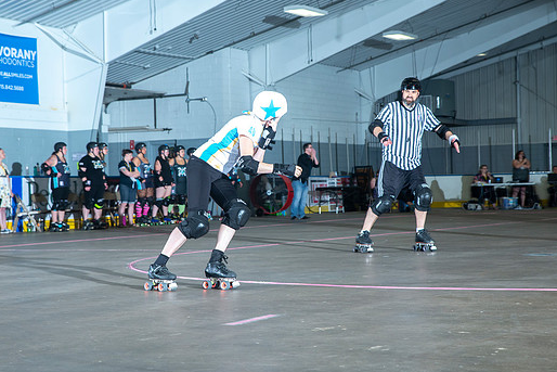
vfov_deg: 17.3
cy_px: 182
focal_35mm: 79
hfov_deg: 25.7
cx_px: 261
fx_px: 1223
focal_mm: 70
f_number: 7.1
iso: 800
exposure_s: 1/160
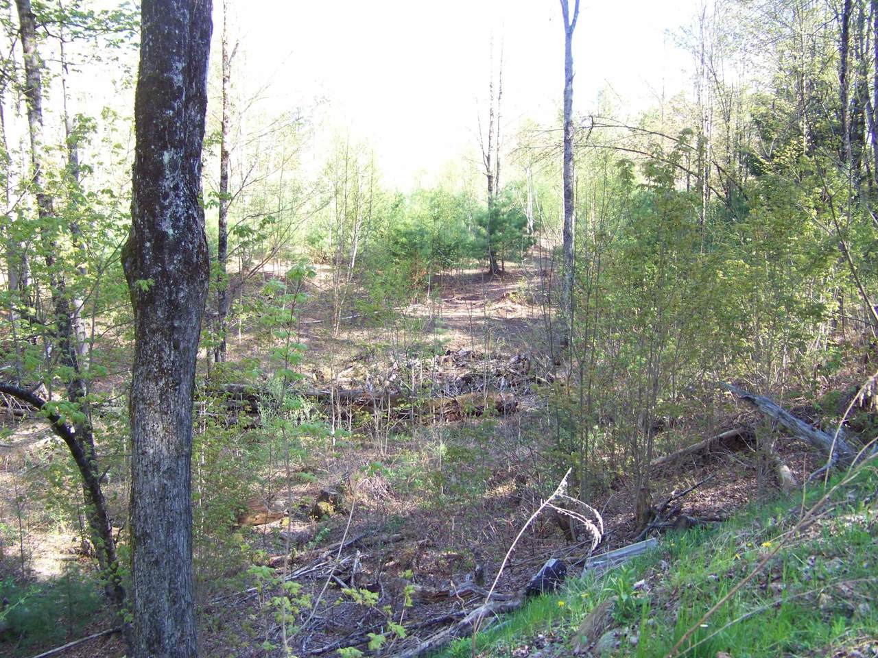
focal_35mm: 36
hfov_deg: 51.4
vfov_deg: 39.7
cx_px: 439
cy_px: 329
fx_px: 913
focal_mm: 5.85
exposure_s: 1/50
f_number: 2.8
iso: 69
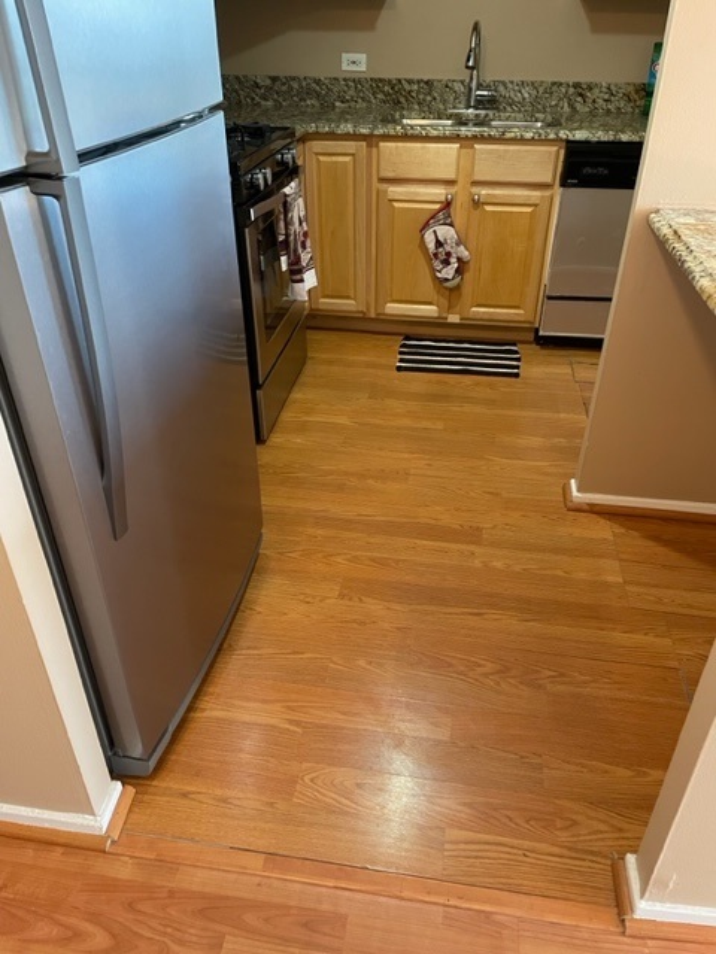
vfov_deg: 67.3
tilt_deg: -32.3
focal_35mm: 26
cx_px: 358
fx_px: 717
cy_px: 477
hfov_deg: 53.1
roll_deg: -0.3
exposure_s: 1/60
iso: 320
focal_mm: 4.2
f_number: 1.6
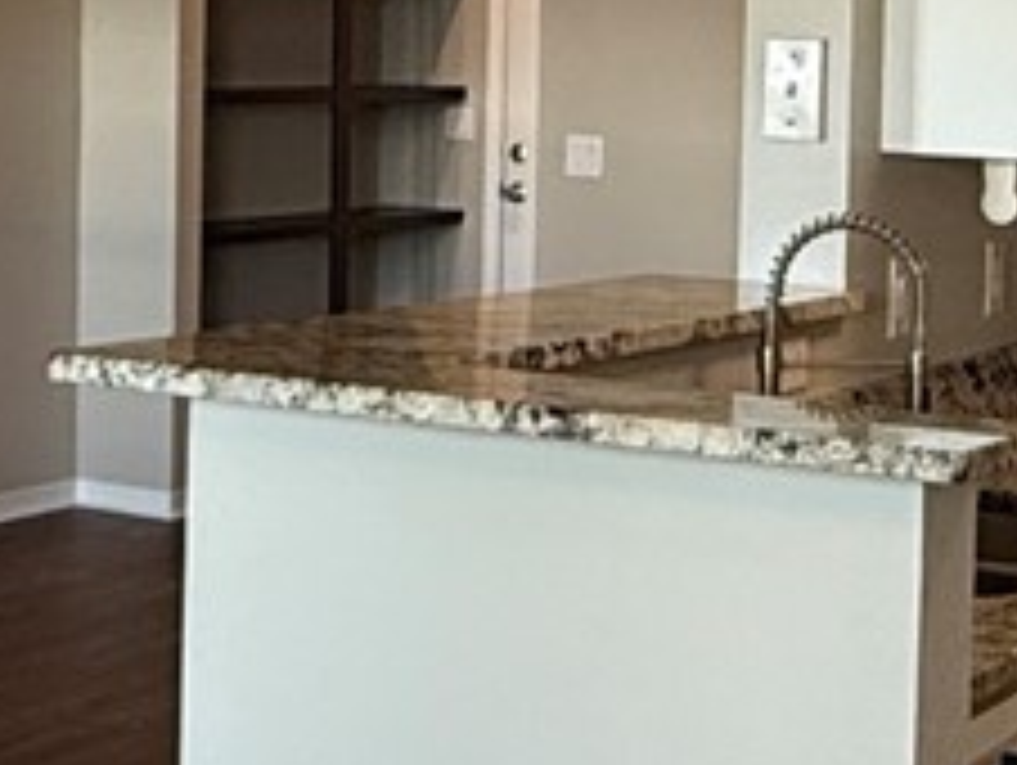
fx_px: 2912
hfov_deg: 19.8
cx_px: 544
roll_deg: +0.0
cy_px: 126
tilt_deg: -2.2
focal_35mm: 99
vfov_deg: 14.9
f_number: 2.2
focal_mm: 2.22
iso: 200
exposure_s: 1/120
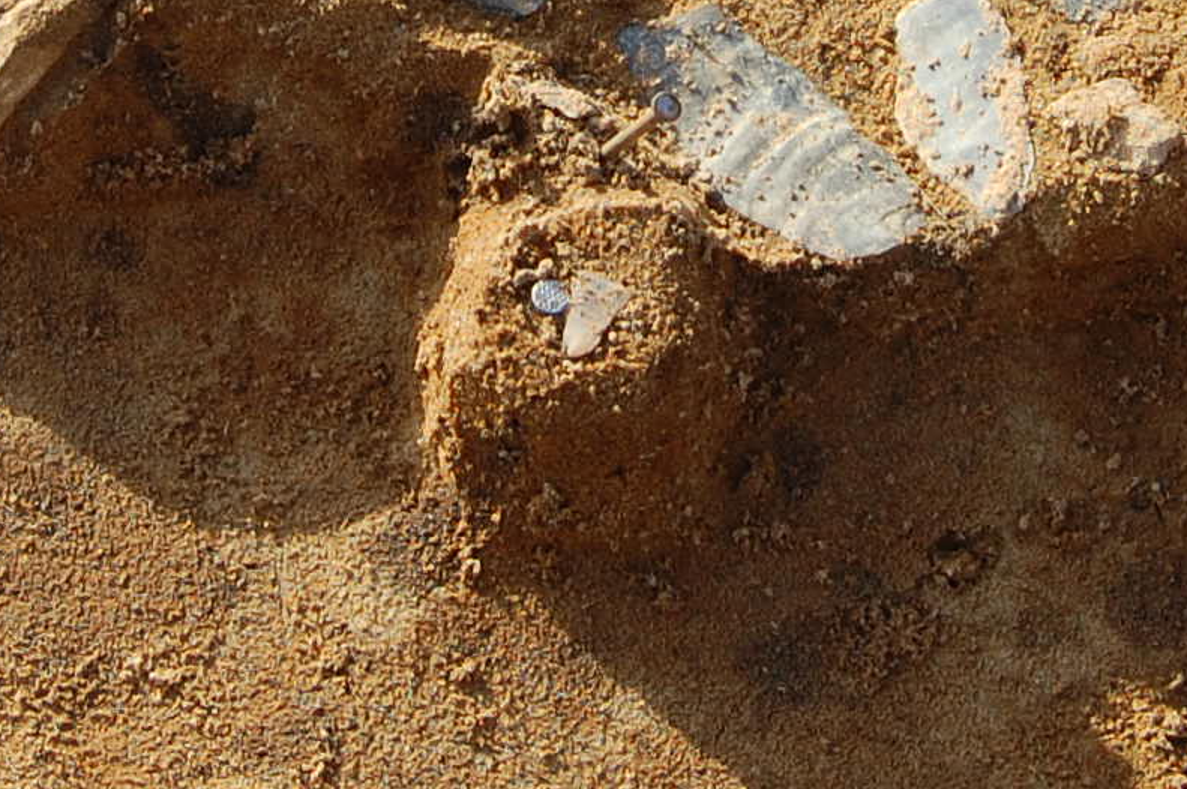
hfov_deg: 11.6
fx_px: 5828
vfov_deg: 7.6
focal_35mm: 177
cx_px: 437
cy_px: -363
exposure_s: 1/200
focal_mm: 31
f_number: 7.1
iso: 200
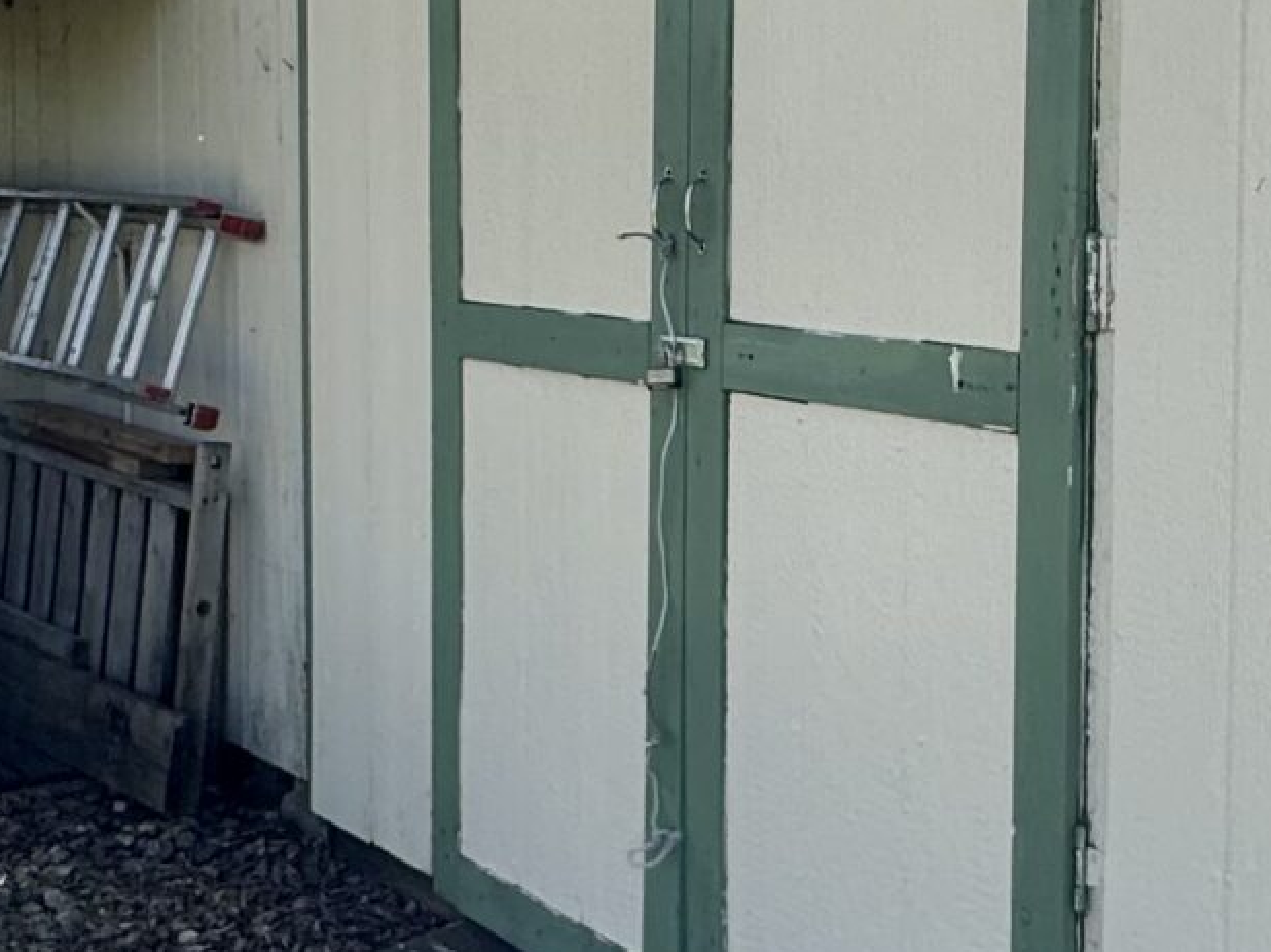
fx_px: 2129
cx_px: 808
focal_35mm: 58
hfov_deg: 33.1
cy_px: 189
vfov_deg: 24.8
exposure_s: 1/664
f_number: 2.2
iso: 40
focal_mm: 2.22
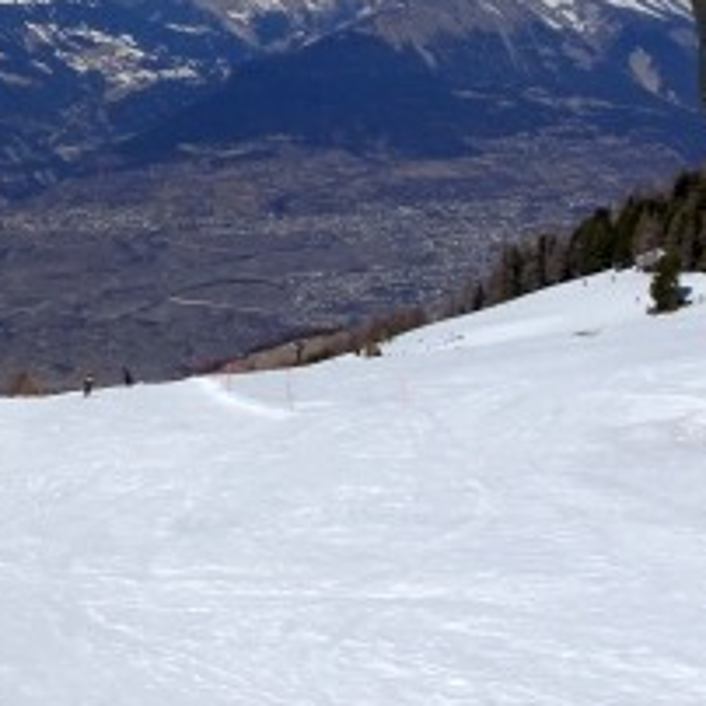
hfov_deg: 20.0
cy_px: 119
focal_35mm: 84
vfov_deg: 20.4
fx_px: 1938
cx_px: 3
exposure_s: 1/2000
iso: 80
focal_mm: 4.1
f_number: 4
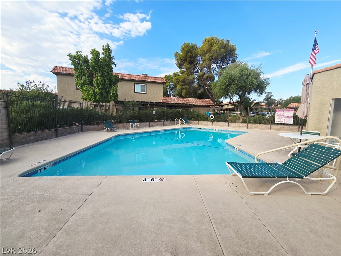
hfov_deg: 106.2
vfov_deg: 89.9
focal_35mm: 13
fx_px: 128
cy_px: 128
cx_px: 170
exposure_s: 1/732
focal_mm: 2.2
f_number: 2.2
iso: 50
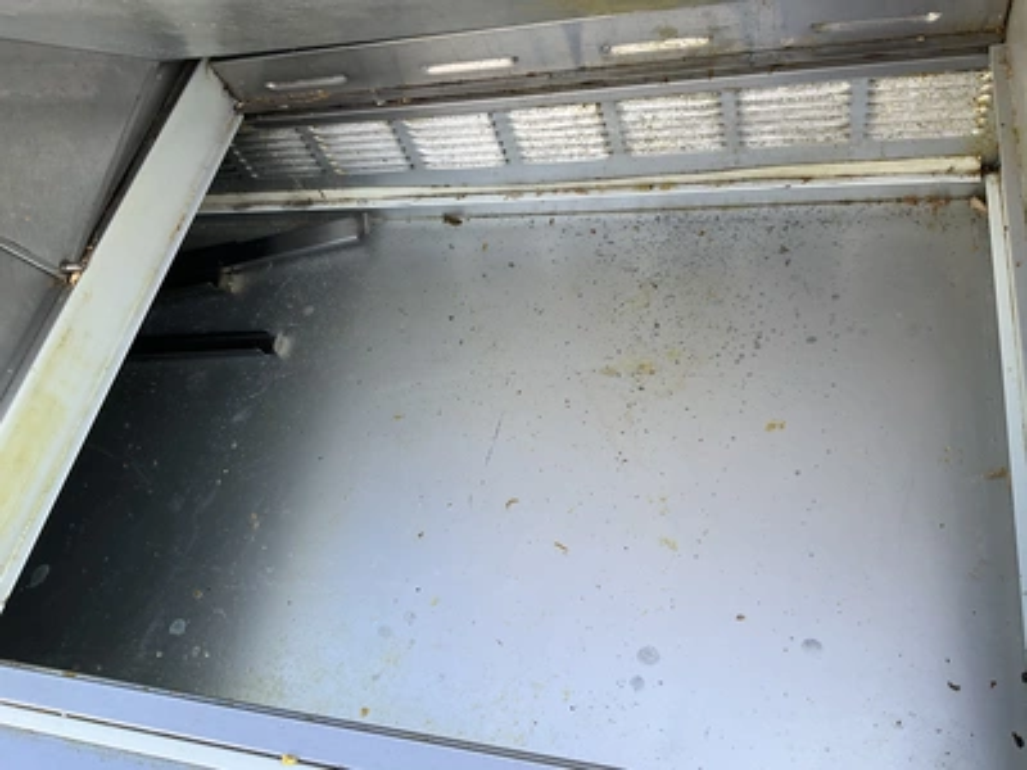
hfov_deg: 61.7
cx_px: 514
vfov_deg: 48.2
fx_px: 860
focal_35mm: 29
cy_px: 385
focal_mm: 3
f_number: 1.8
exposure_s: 1/346
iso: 25
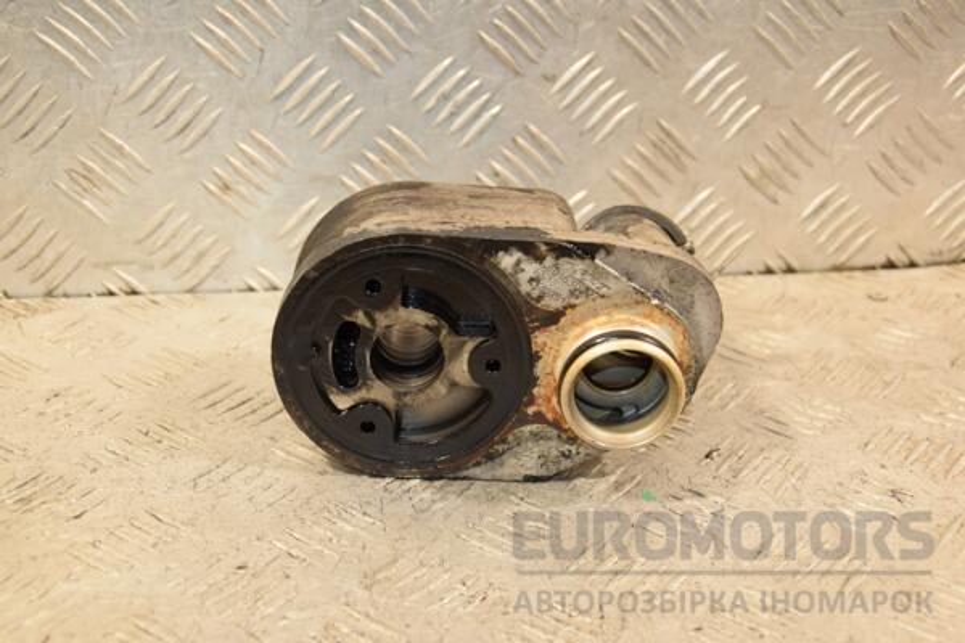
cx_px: 482
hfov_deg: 37.9
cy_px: 322
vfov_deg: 25.8
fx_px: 1407
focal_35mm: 52
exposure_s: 1/200
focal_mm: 35
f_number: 5
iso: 800
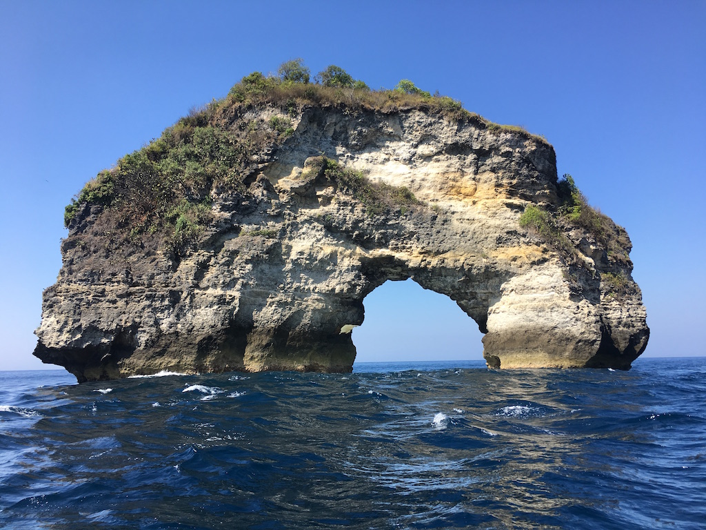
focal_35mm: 29
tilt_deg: +14.8
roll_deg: +0.6
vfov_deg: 48.2
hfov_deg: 61.7
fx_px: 591
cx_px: 353
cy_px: 265
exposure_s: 1/938
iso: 25
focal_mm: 4.15
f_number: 2.2
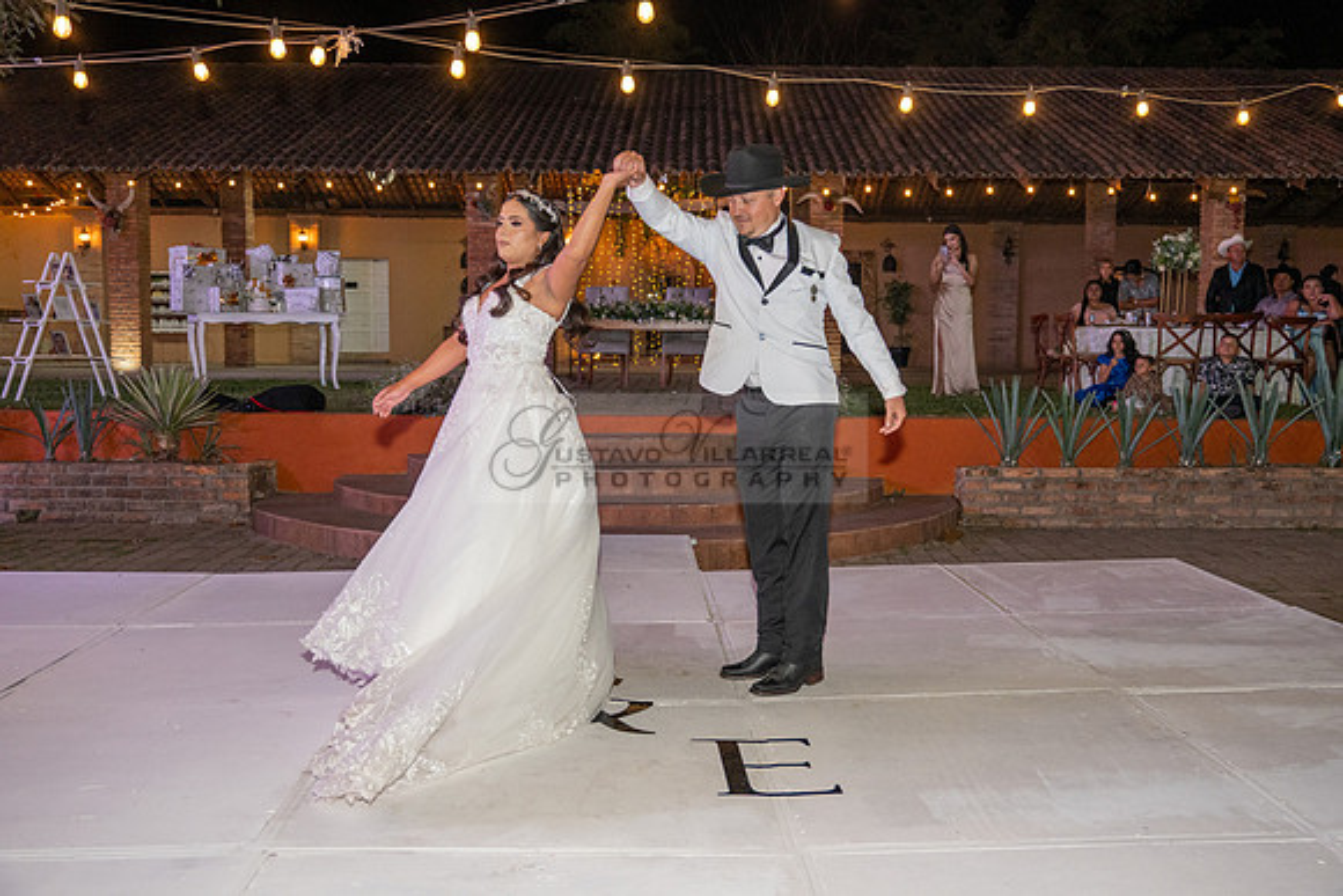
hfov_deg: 55.8
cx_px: 672
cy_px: 448
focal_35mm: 34
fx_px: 1269
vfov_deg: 38.9
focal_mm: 34
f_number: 4.5
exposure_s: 1/160
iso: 2000
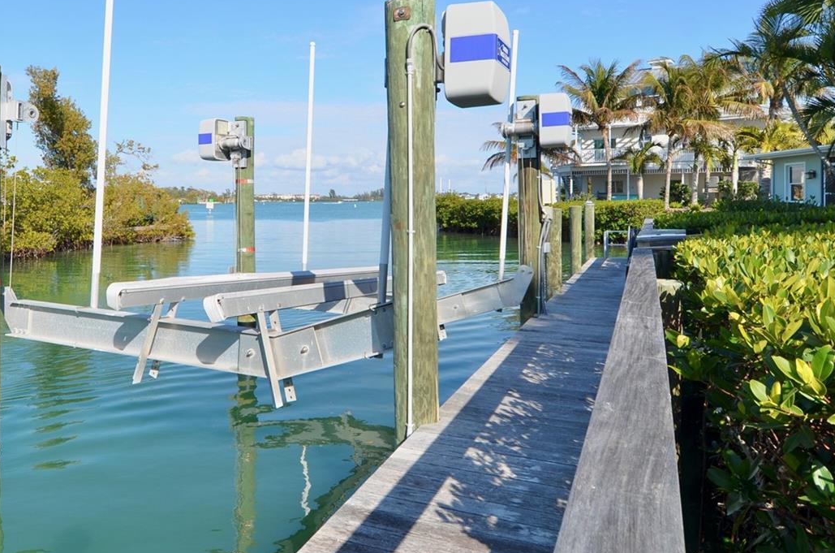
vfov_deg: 24.0
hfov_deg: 35.6
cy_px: 207
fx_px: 1296
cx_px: 329
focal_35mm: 56
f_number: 8
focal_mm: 24
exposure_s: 1/250
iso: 100
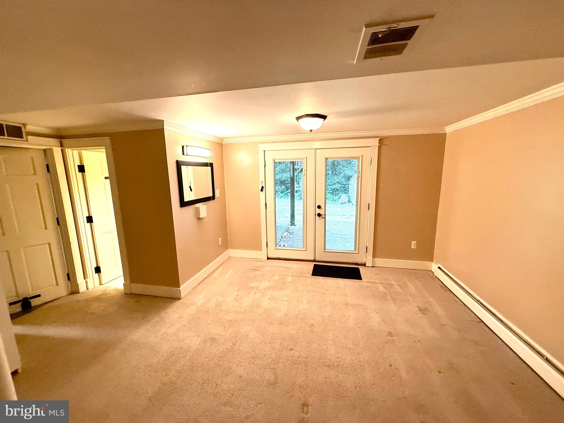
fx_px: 228
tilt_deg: -7.4
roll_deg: +1.4
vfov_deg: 85.7
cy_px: 212
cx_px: 282
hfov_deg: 102.1
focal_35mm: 14
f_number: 2.2
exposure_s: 1/120
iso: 320
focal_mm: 2.22
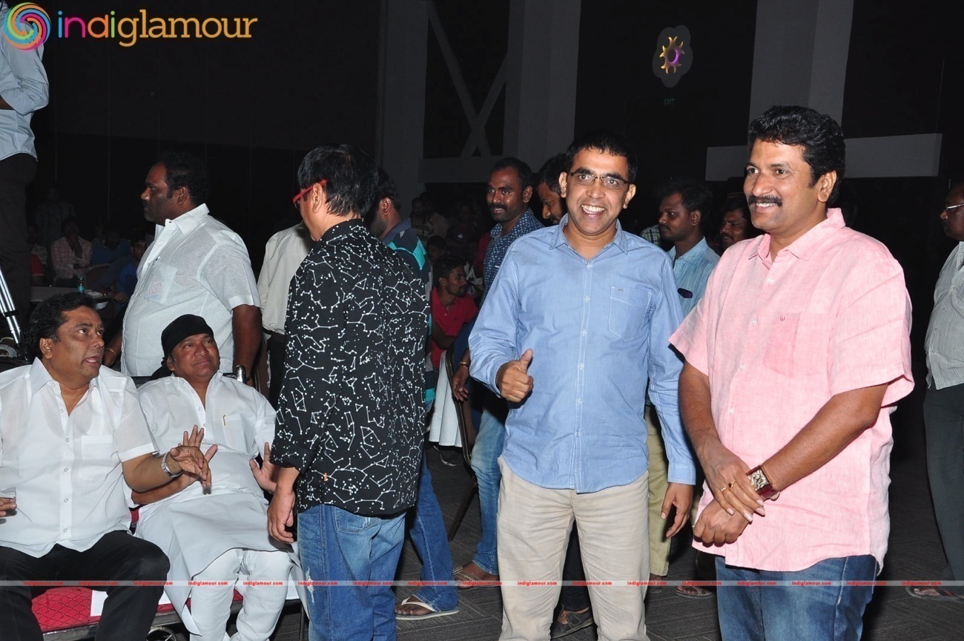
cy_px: 320
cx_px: 482
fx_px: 1043
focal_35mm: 39
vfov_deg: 34.1
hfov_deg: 49.6
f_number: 8
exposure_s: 1/125
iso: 400
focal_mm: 26
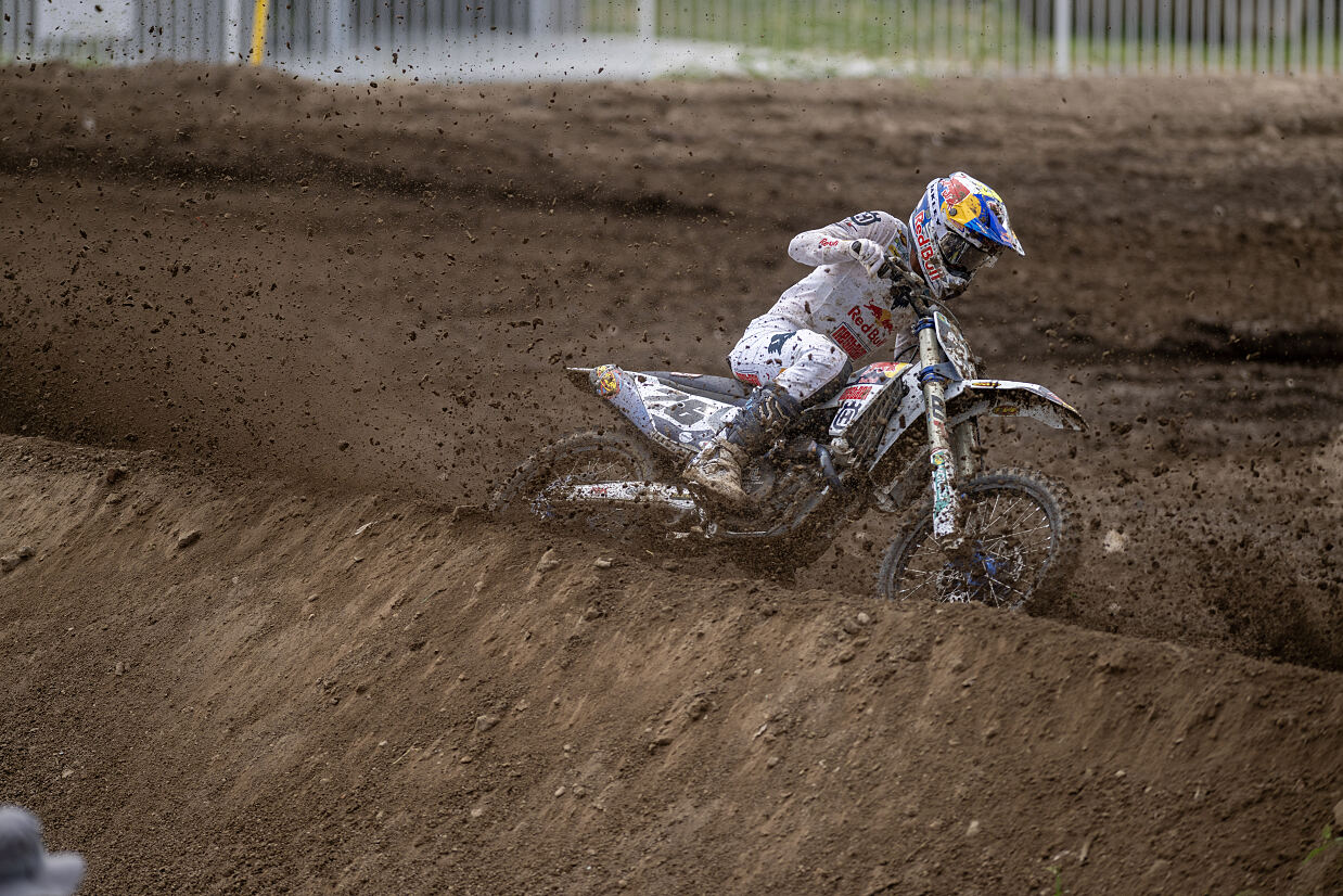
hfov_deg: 6.9
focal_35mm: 300
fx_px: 11194
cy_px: 448
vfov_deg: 4.6
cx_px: 672
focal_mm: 300
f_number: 2.8
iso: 200
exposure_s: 1/6400
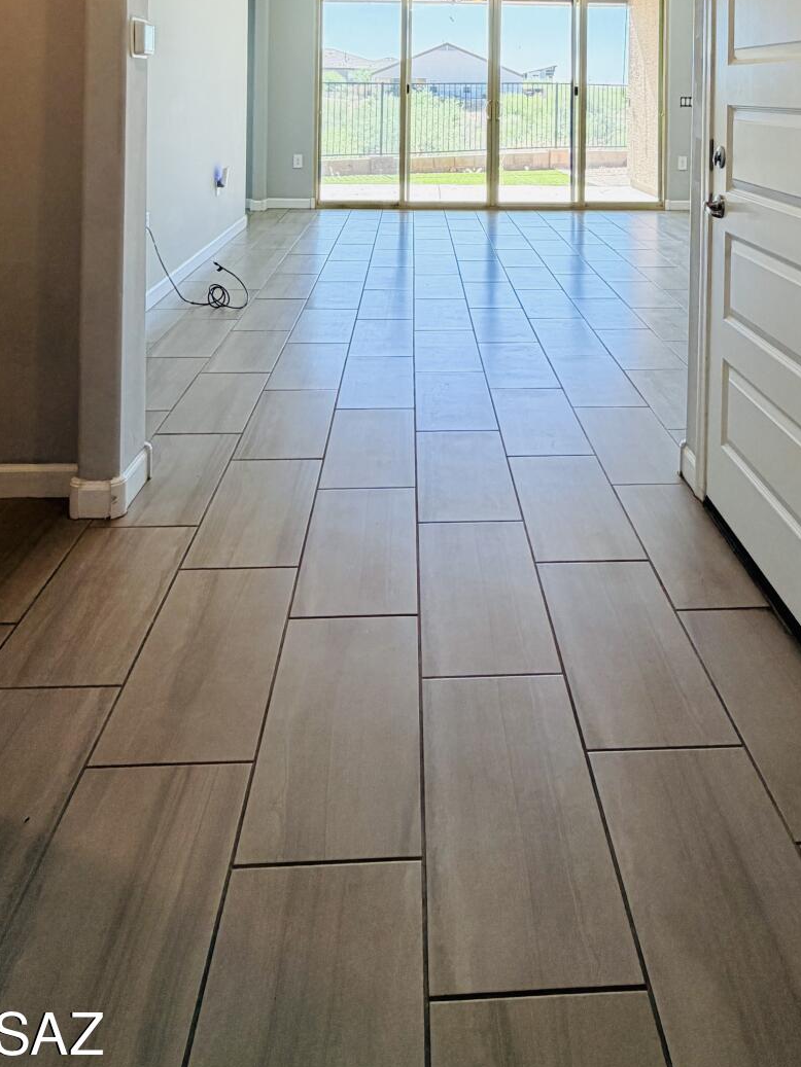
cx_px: 455
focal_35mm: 27
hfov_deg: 51.2
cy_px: 100
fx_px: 833
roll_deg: -1.4
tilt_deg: -0.3
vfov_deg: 56.1
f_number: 2.2
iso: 80
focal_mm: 2.22
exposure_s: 1/120
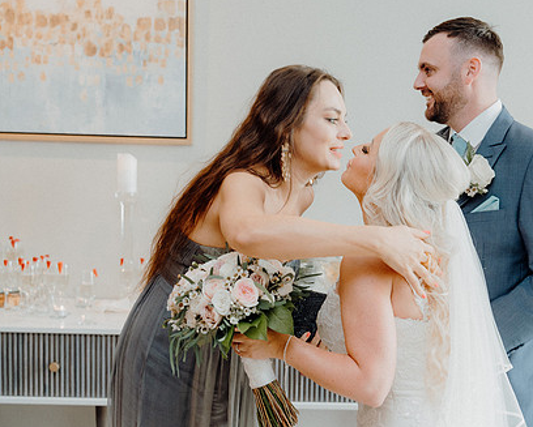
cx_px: 370
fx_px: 947
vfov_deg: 25.4
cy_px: 245
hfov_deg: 31.1
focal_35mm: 60
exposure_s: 1/200
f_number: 3.5
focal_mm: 45
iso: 2000
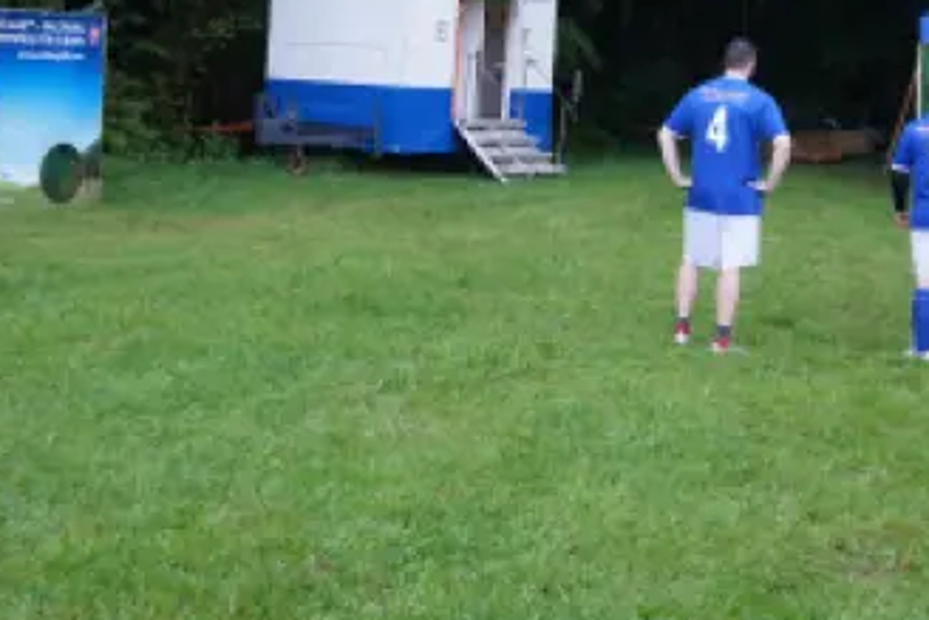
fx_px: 1601
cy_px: 74
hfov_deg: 32.4
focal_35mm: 62
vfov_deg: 21.5
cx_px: 489
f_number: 4
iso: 1250
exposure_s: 1/160
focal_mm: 34
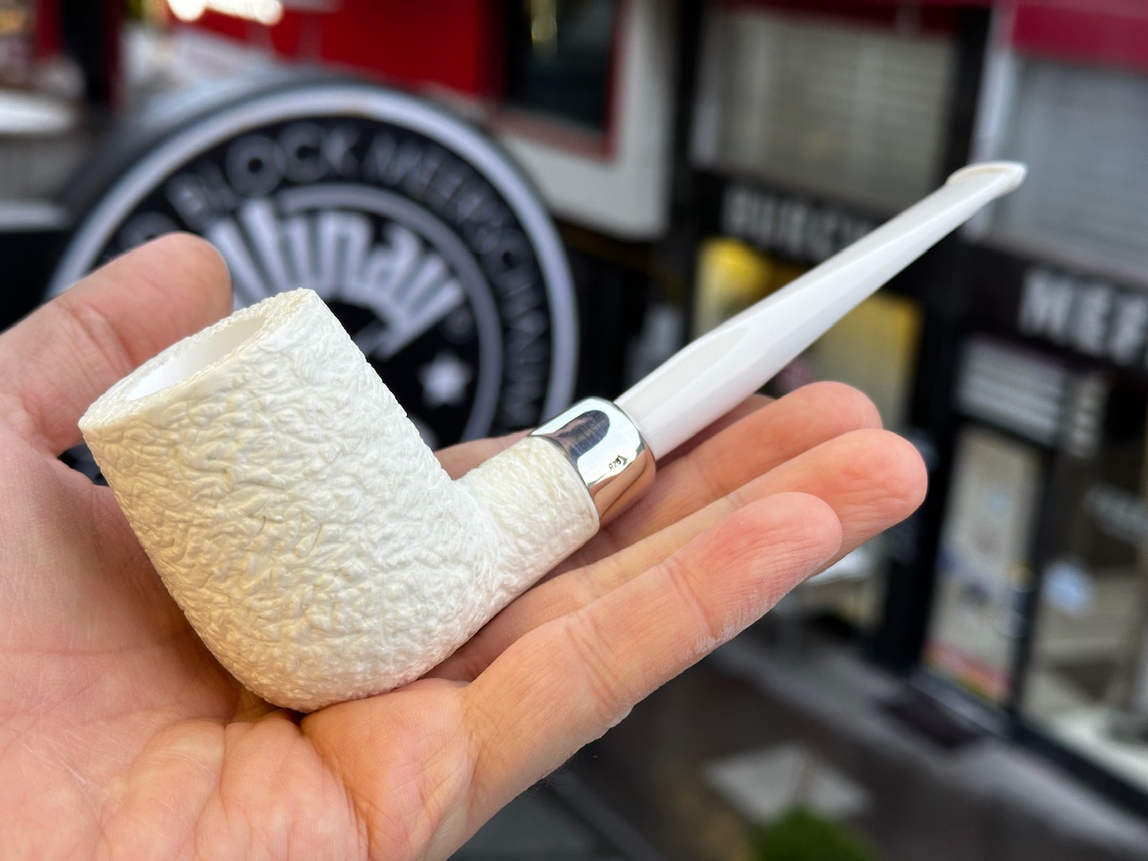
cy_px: 430
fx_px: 1592
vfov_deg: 30.3
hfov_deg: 39.7
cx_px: 574
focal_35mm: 48
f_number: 1.78
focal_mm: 6.86
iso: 64
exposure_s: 1/100
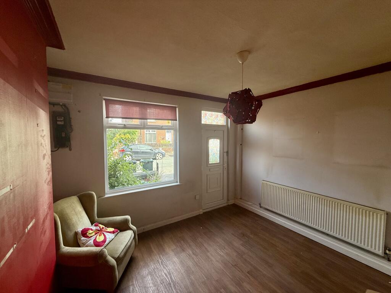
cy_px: 146
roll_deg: +2.1
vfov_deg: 85.7
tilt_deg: -1.8
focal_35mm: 14
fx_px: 158
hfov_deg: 102.1
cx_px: 196
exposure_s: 1/101
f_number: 2.2
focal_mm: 2.22
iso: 80
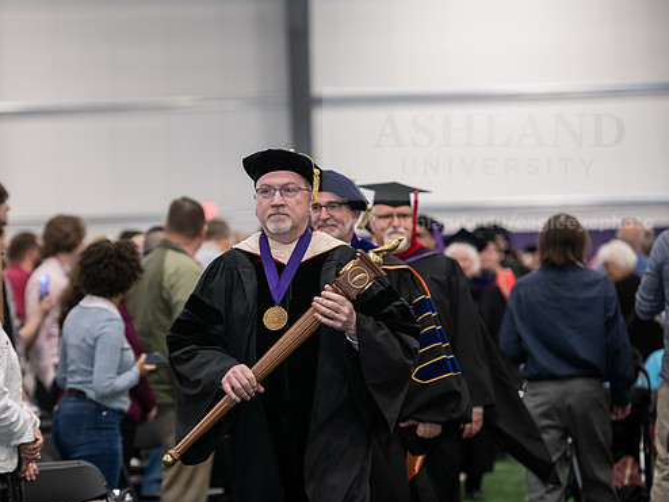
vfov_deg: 9.4
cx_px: 282
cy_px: 251
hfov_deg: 12.5
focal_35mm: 158
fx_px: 3055
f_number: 3.2
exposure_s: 1/200
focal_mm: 140
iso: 2000
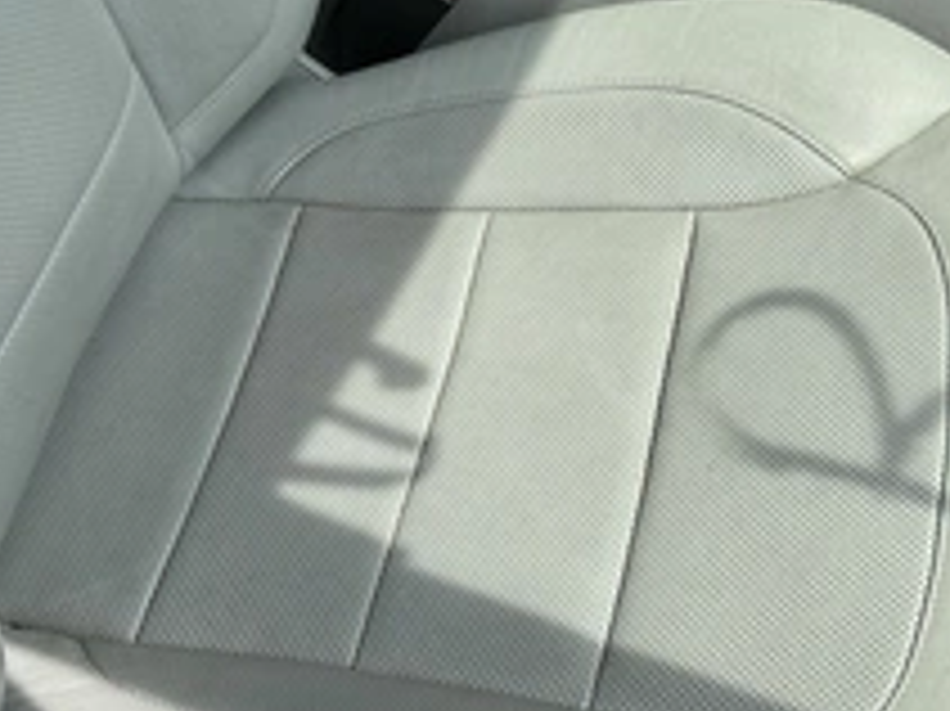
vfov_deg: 27.3
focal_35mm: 53
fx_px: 1454
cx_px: 468
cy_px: 490
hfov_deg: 36.2
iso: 25
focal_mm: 3
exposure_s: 1/683
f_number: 1.8
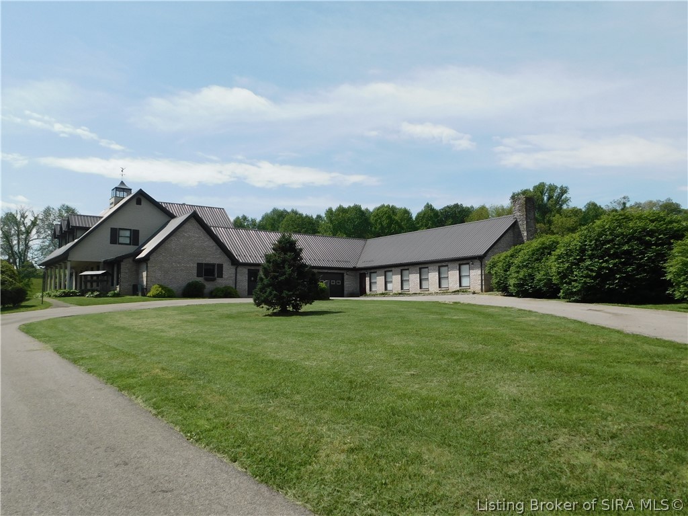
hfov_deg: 63.4
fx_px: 557
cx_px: 344
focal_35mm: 28
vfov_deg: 49.7
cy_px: 258
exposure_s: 1/500
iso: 125
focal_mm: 4.9
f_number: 6.4
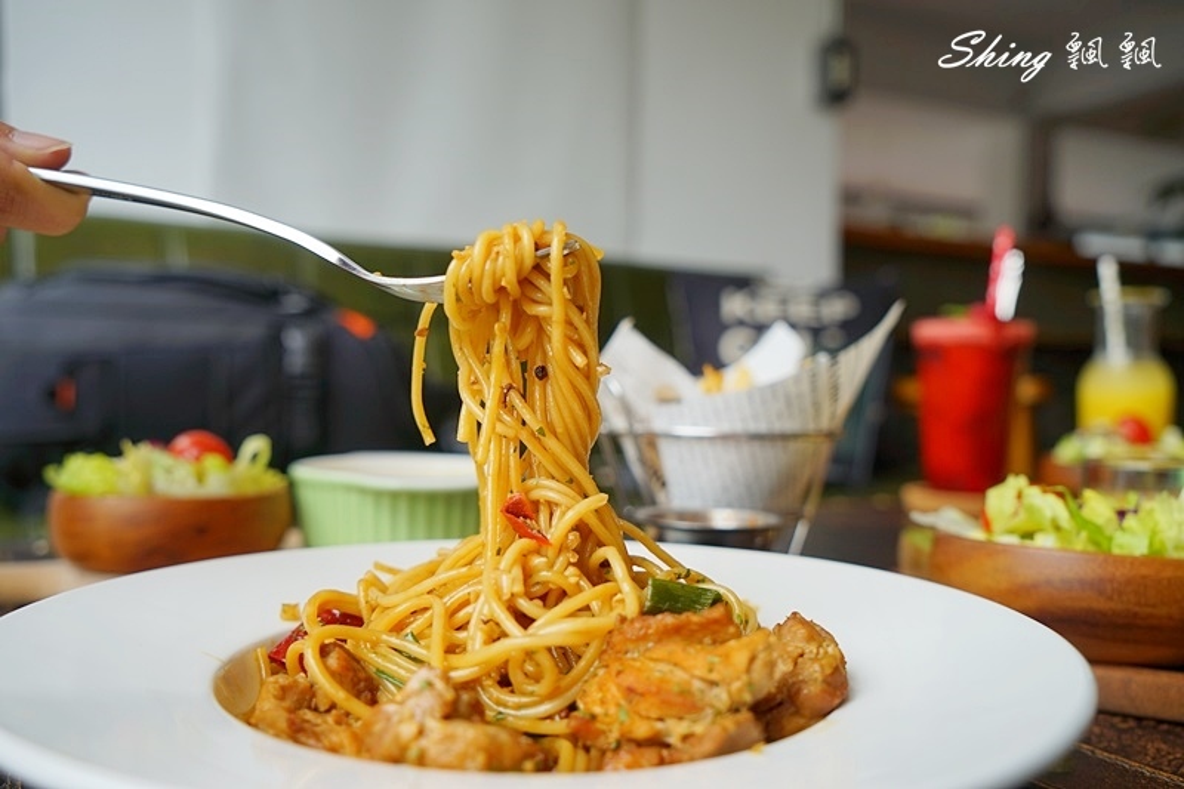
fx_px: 1052
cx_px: 592
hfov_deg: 58.7
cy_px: 394
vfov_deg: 41.1
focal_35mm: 32
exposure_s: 1/80
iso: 100
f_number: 5
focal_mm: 32
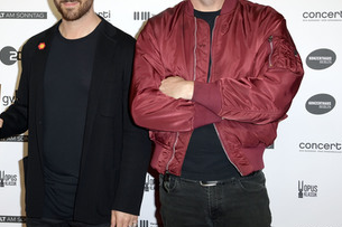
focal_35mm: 71
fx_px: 674
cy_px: 78
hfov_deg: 28.3
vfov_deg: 19.1
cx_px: 125
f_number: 5.6
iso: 640
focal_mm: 48
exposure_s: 1/200
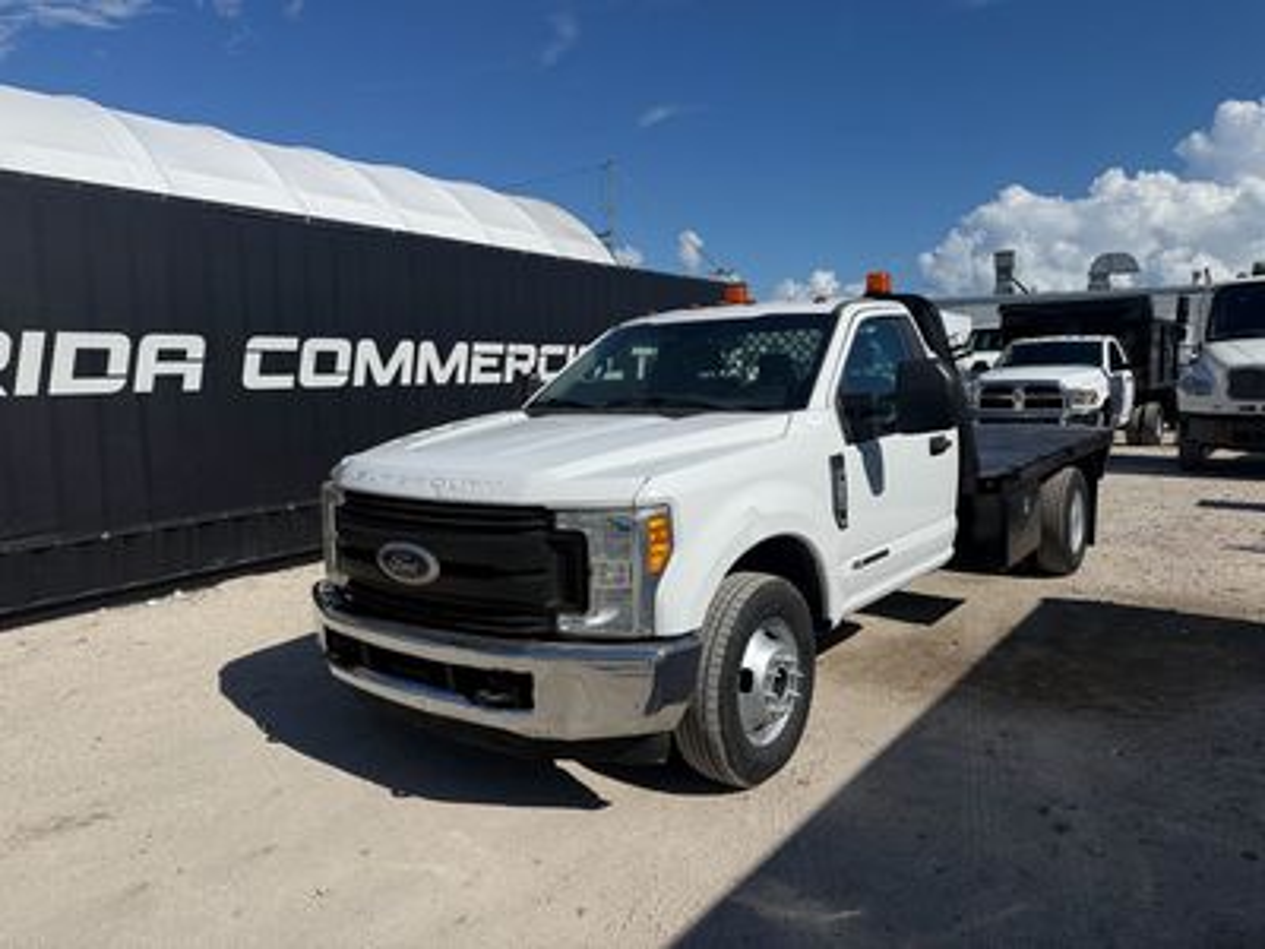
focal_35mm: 24
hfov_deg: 71.6
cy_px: 474
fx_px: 877
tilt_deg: -3.0
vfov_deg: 56.8
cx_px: 632
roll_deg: +0.7
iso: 80
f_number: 1.78
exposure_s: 1/10309
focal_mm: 6.76
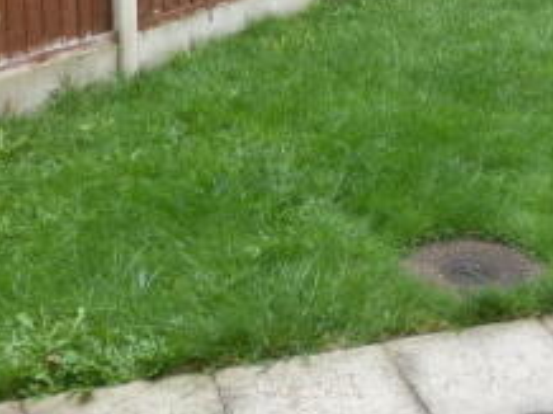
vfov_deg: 20.6
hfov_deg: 28.8
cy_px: -65
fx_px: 1069
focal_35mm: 67
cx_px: 367
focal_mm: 4.5
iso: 100
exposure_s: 1/100
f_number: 3.6
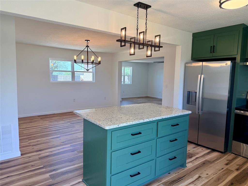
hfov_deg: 71.6
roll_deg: -0.9
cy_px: 93
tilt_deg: -5.2
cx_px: 124
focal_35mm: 24
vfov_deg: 56.8
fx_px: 172
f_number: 1.78
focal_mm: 6.76
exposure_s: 1/276
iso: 100
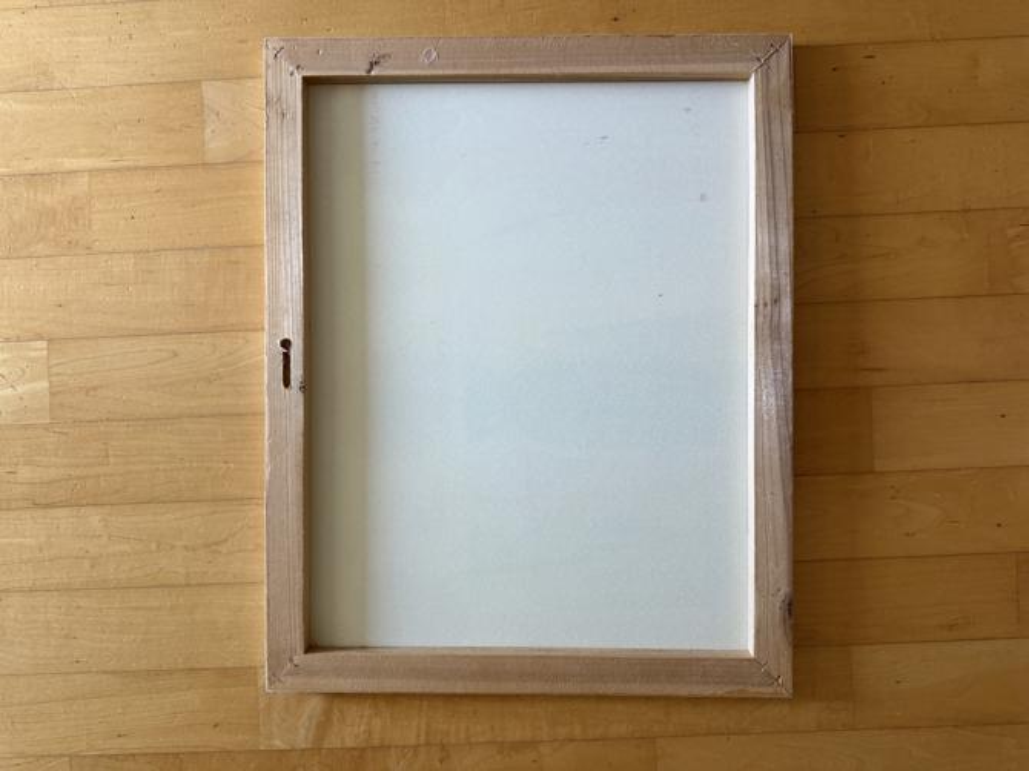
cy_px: 386
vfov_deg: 56.8
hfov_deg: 71.6
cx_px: 514
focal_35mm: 24
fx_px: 713
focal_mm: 6.76
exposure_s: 1/60
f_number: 1.78
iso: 250
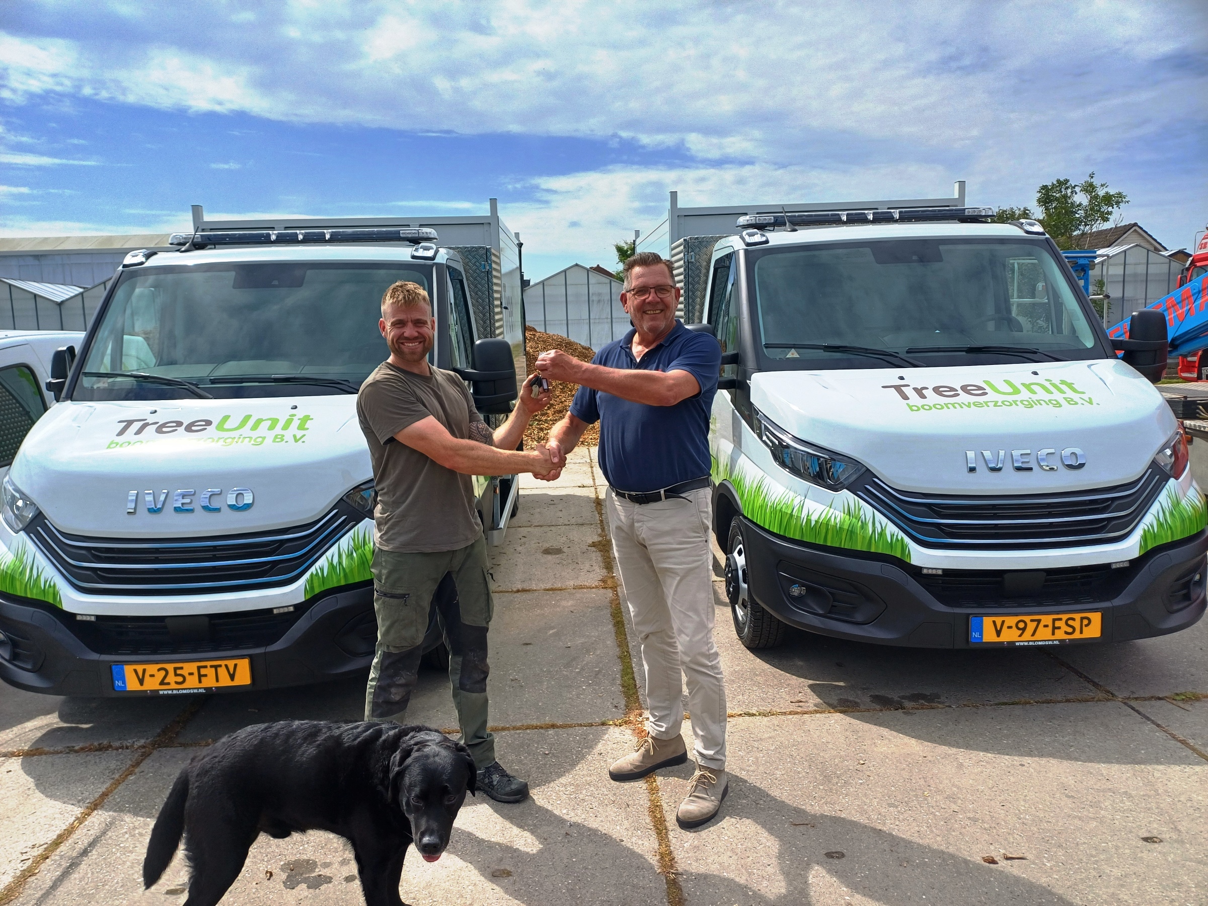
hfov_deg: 69.4
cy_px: 453
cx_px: 604
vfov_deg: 54.9
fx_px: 872
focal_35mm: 25
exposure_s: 1/1259
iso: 50
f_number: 1.8
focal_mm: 4.65
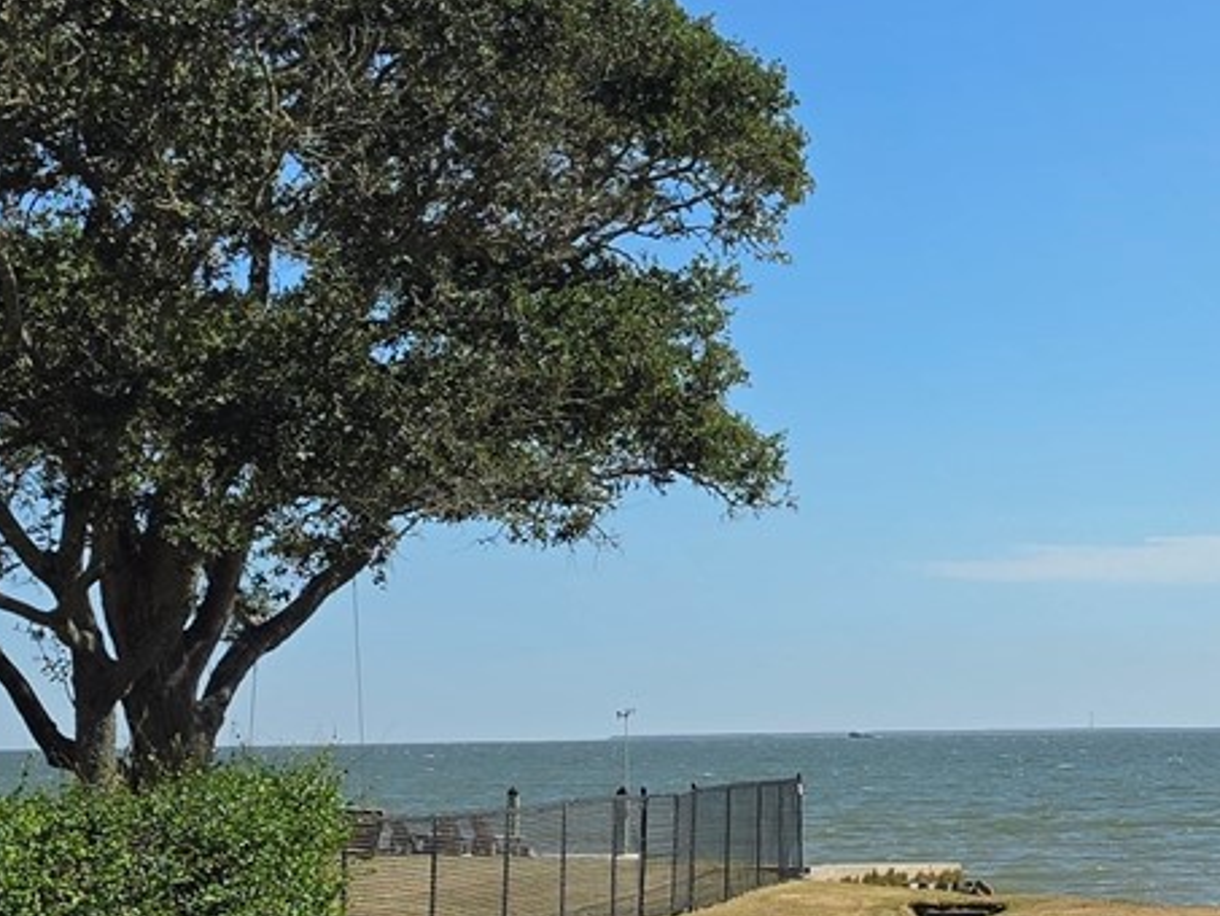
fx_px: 3666
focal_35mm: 104
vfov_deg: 14.2
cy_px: 323
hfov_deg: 18.4
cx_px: 1209
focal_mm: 6.5
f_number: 1.4
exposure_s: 1/7939
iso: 50
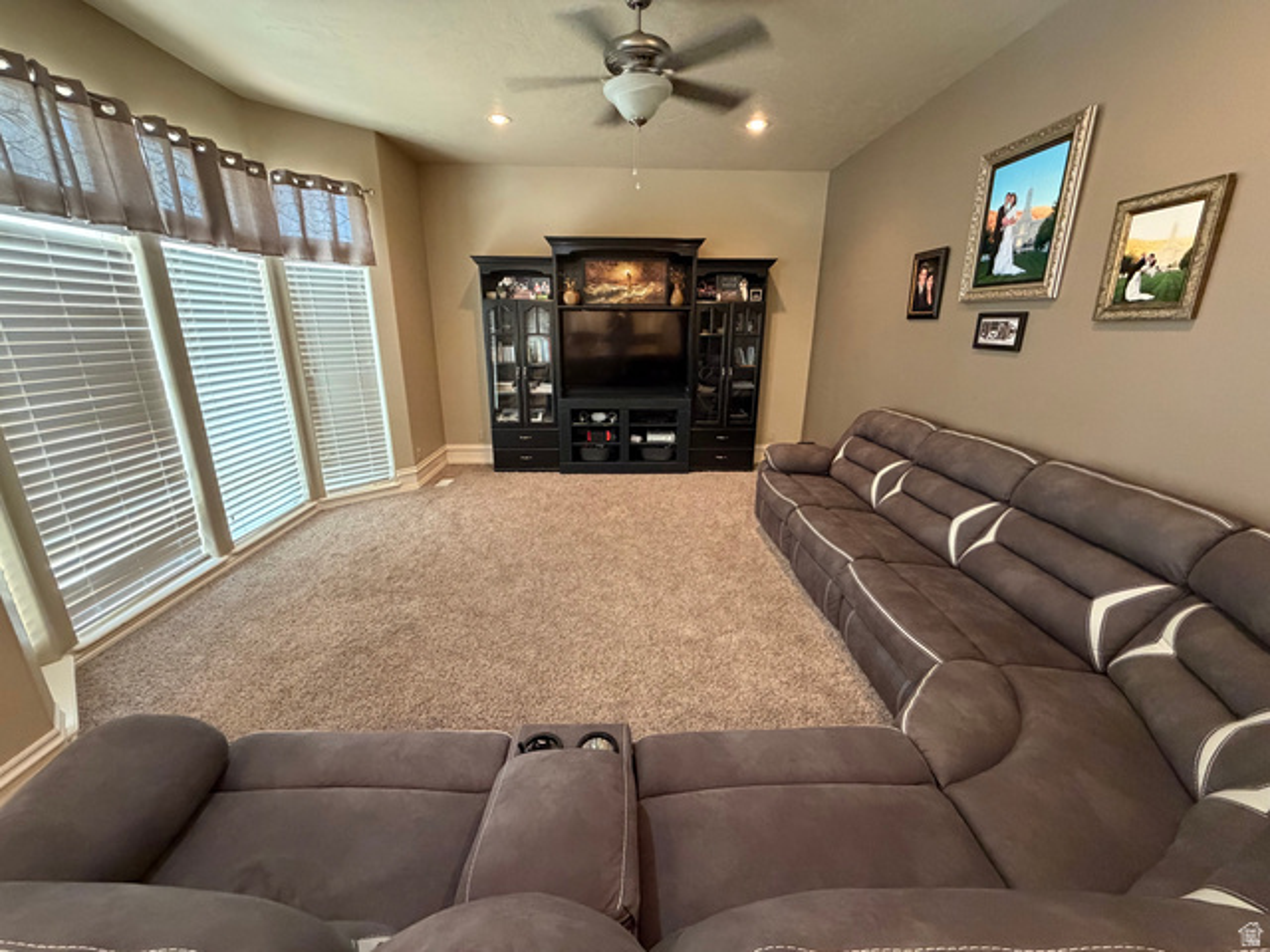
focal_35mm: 14
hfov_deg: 102.1
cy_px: 476
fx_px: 514
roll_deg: +0.1
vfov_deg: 85.7
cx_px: 635
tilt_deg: -15.9
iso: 640
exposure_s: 1/60
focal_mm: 2.22
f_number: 2.2
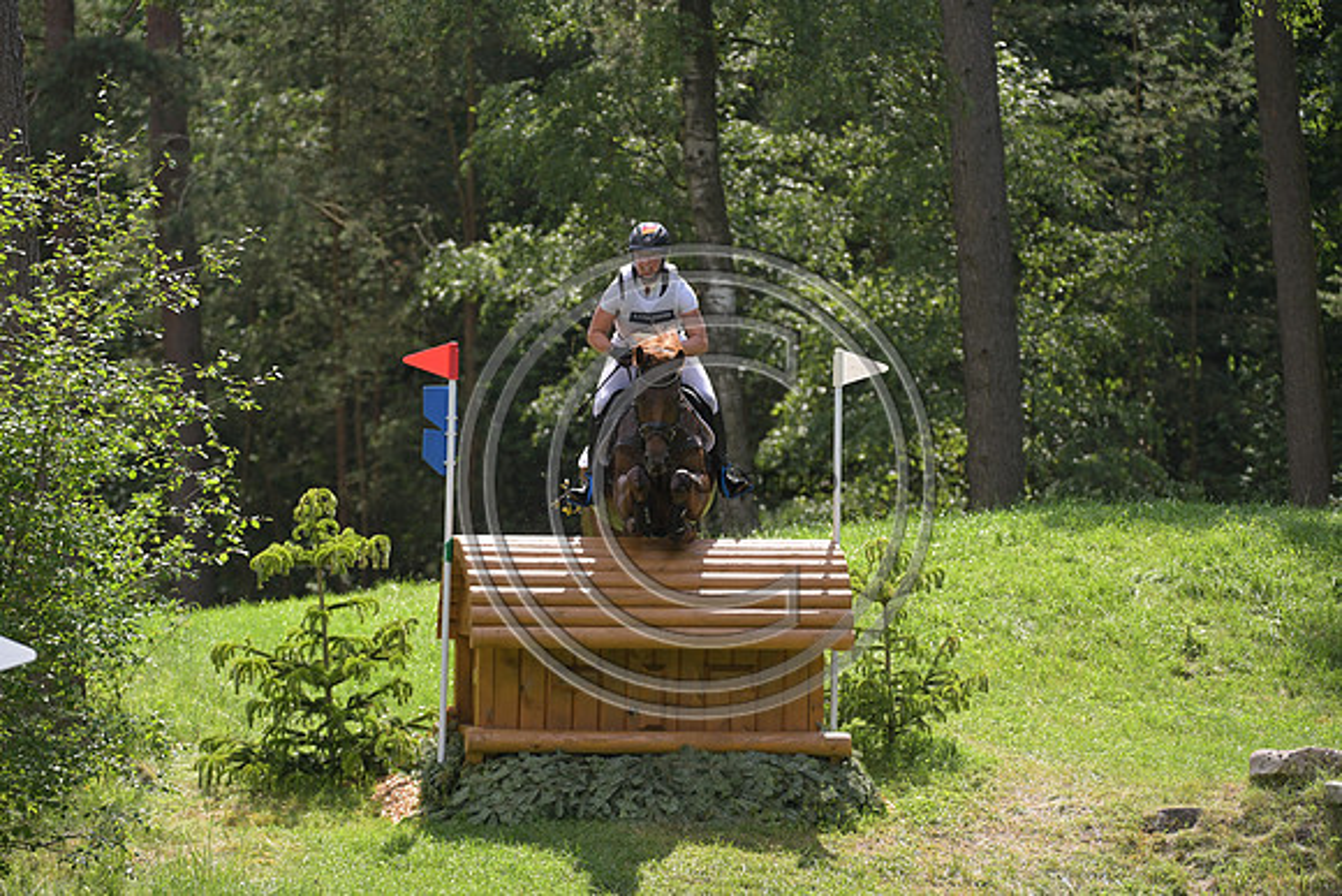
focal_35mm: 250
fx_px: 9321
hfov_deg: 8.2
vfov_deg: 5.5
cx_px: 671
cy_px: 448
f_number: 5.6
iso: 640
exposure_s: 1/1250
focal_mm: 250
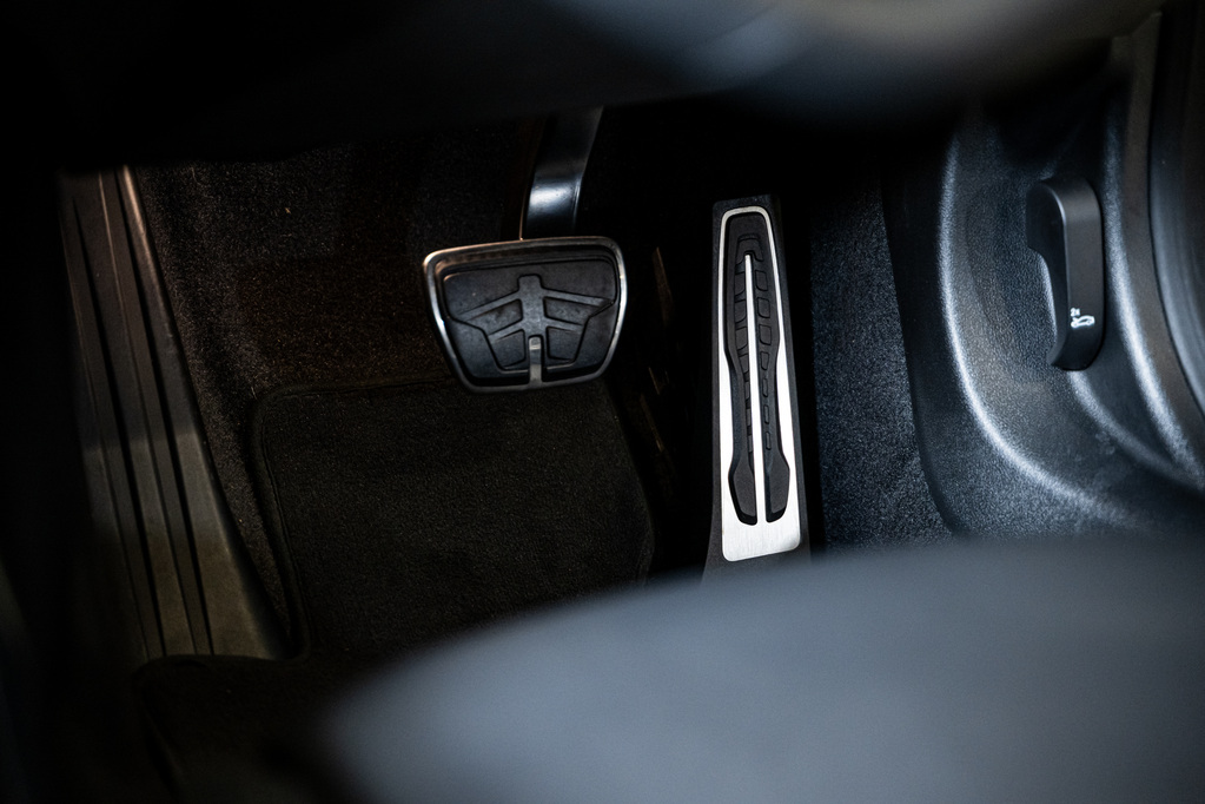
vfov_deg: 18.2
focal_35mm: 75
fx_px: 2510
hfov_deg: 27.0
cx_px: 602
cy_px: 402
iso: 1600
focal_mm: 75
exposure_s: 1/160
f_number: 2.8
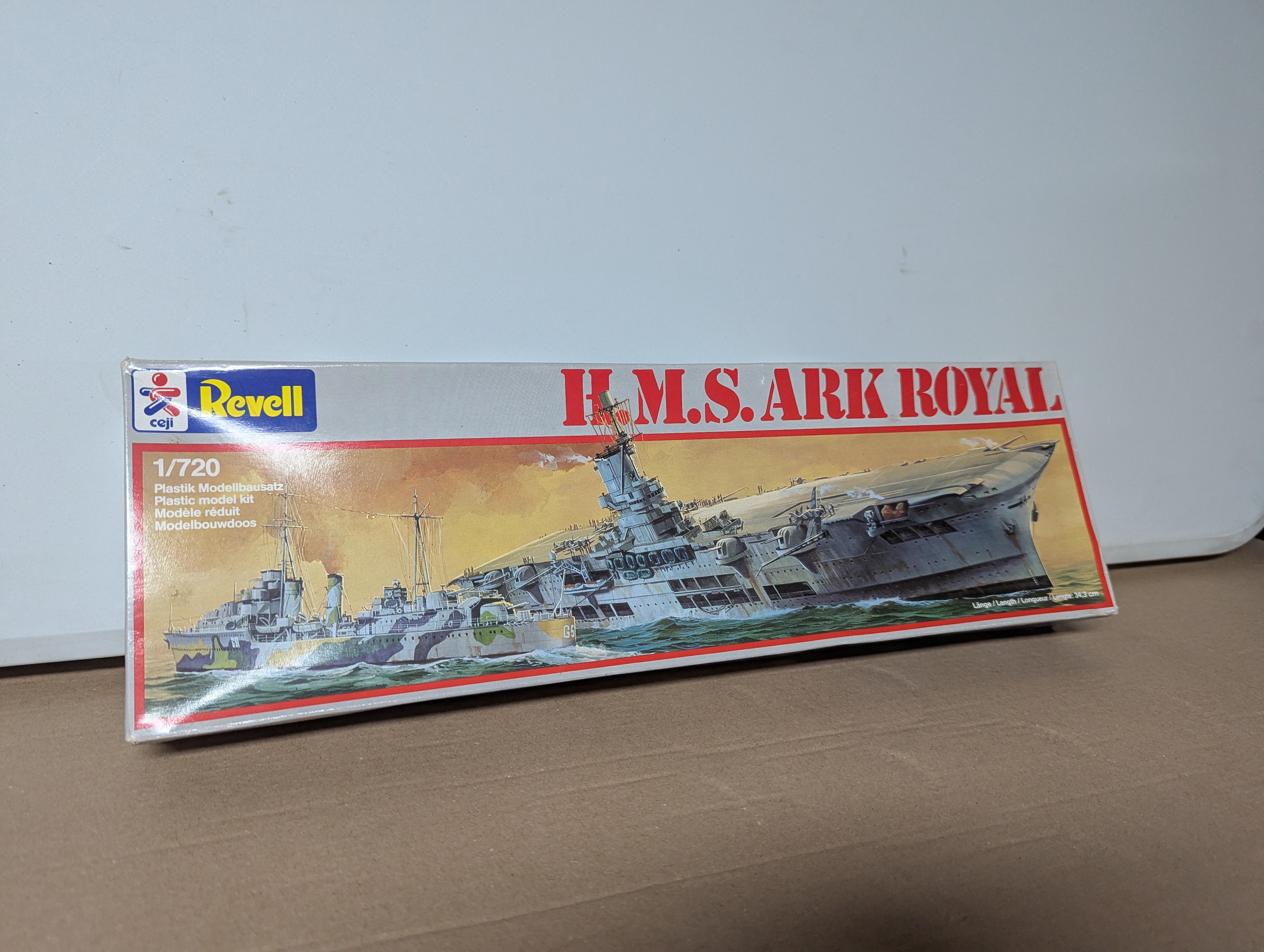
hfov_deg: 71.5
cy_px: 476
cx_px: 632
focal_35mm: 24
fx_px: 878
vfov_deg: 56.9
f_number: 1.85
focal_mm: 6.81
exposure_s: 1/80.1
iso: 367
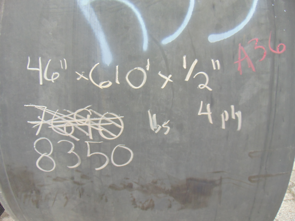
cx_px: 148
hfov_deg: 69.4
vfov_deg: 54.9
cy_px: 110
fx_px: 213
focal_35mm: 25
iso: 80
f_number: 3
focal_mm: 4.5
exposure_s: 1/100
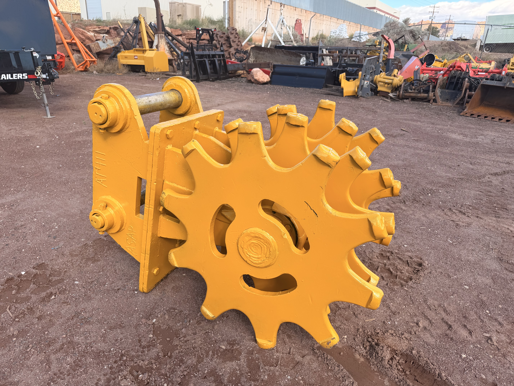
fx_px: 356
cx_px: 257
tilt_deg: -22.2
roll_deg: -1.7
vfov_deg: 56.8
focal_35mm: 24
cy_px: 193
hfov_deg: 71.6
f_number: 1.78
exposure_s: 1/1292
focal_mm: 6.76
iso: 80
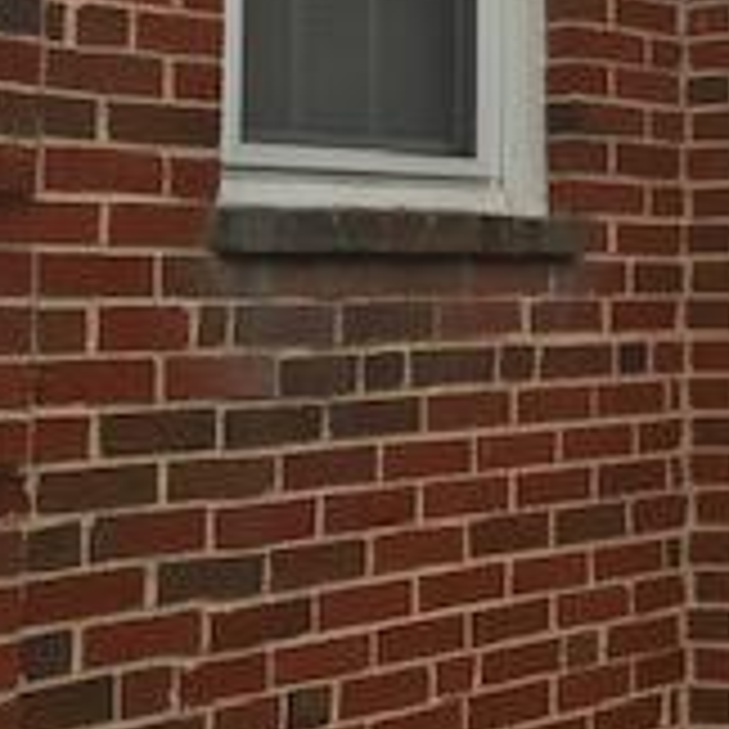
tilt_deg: +9.4
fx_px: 2335
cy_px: -36
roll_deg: +1.4
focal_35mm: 98
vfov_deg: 17.3
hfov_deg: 17.1
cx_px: 837
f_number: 1.8
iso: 20
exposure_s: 1/570
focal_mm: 3.99
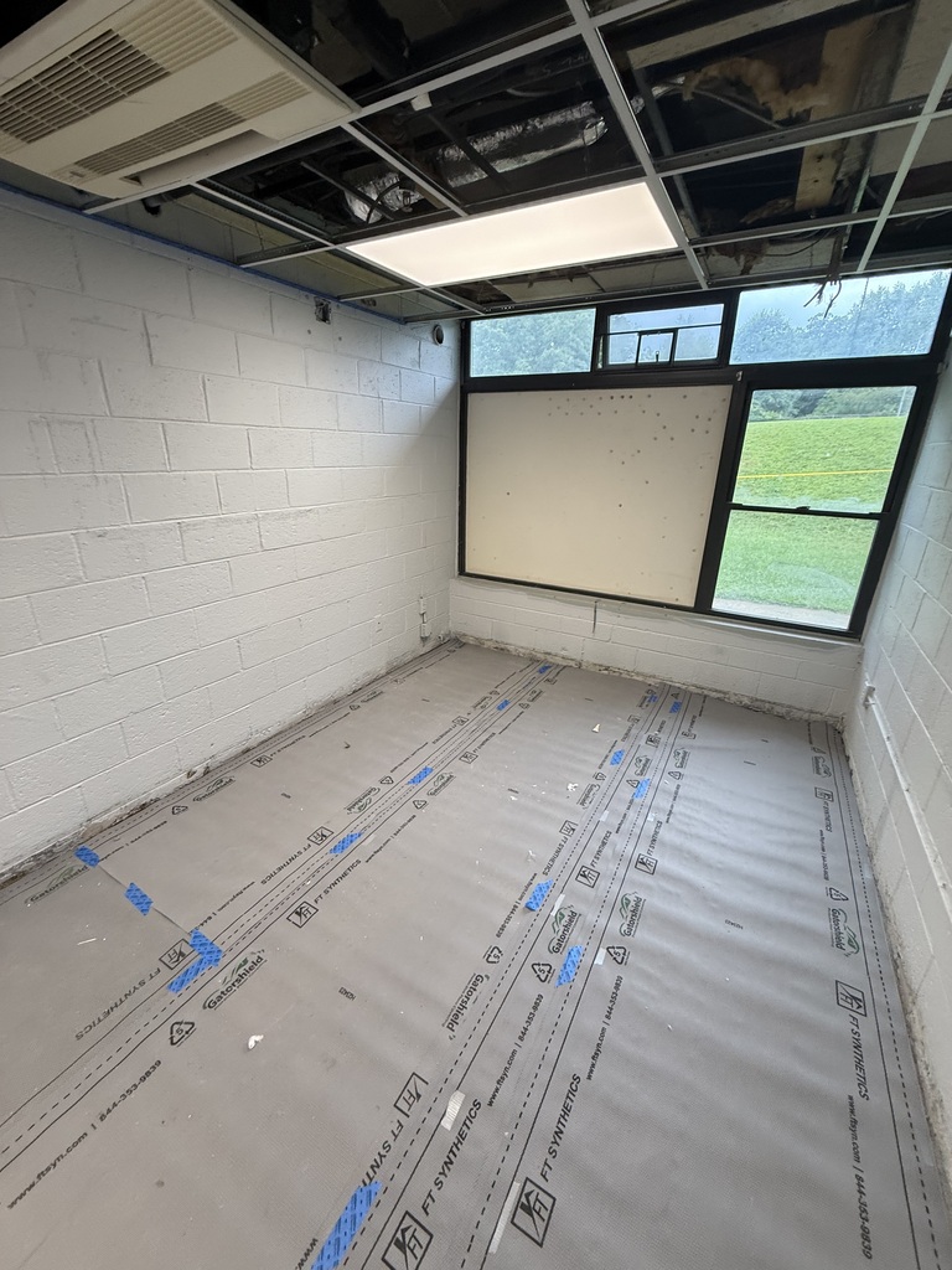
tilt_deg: -16.7
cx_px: 476
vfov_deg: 102.1
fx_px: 513
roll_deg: +0.9
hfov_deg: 85.7
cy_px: 635
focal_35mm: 14
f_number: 2.2
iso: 160
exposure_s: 1/120
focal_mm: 2.22
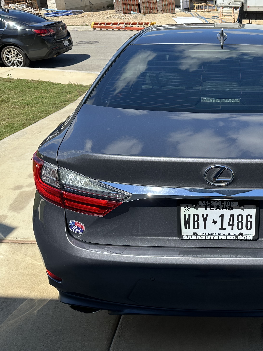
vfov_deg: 55.3
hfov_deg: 40.5
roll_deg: -2.0
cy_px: 173
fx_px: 334
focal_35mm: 33
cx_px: 223
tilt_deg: -28.5
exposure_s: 1/3472
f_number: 1.78
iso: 80
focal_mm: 6.86
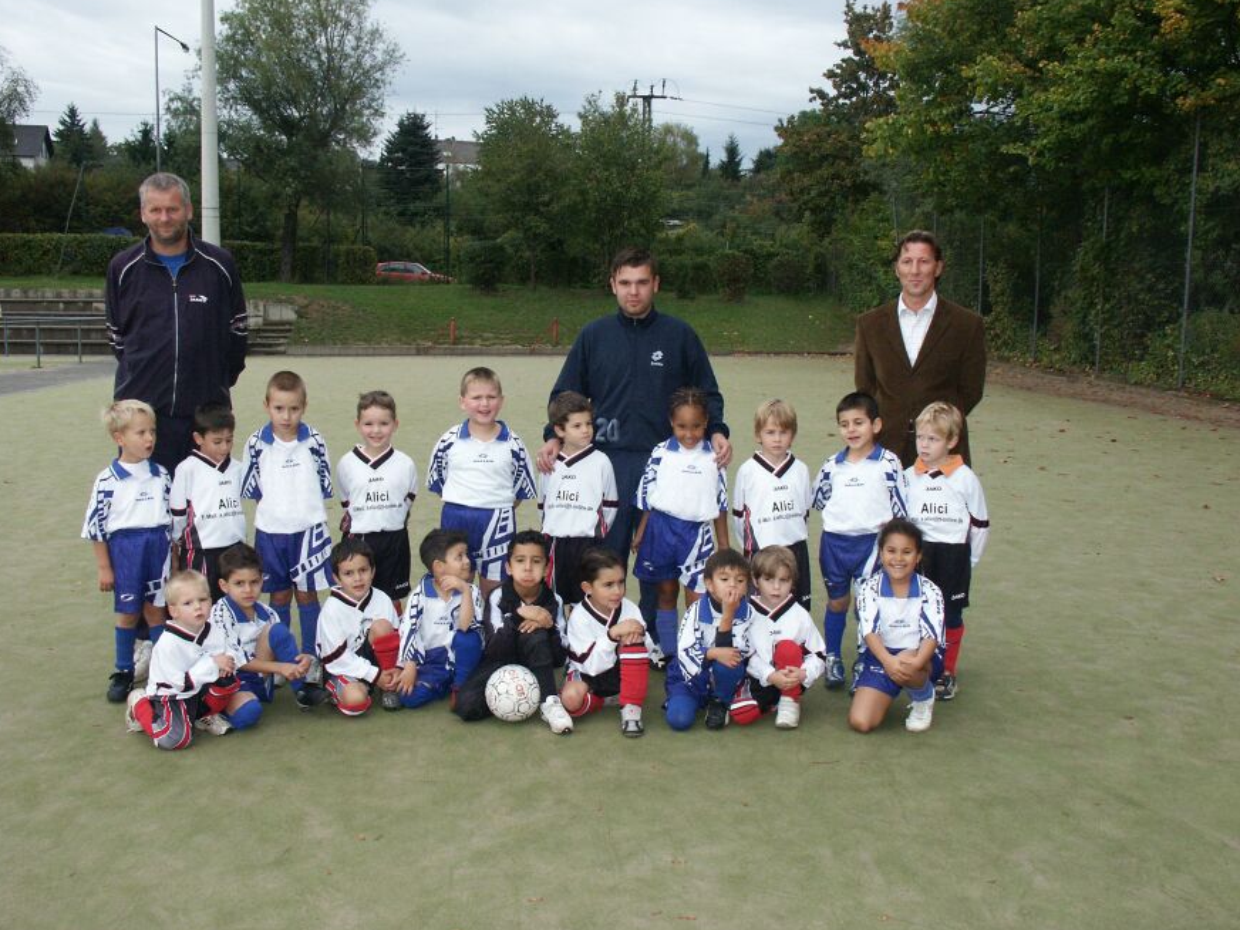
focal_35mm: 32
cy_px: 467
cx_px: 607
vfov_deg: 44.2
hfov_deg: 56.8
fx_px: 1146
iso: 200
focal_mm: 8.09
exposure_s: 1/350
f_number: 4
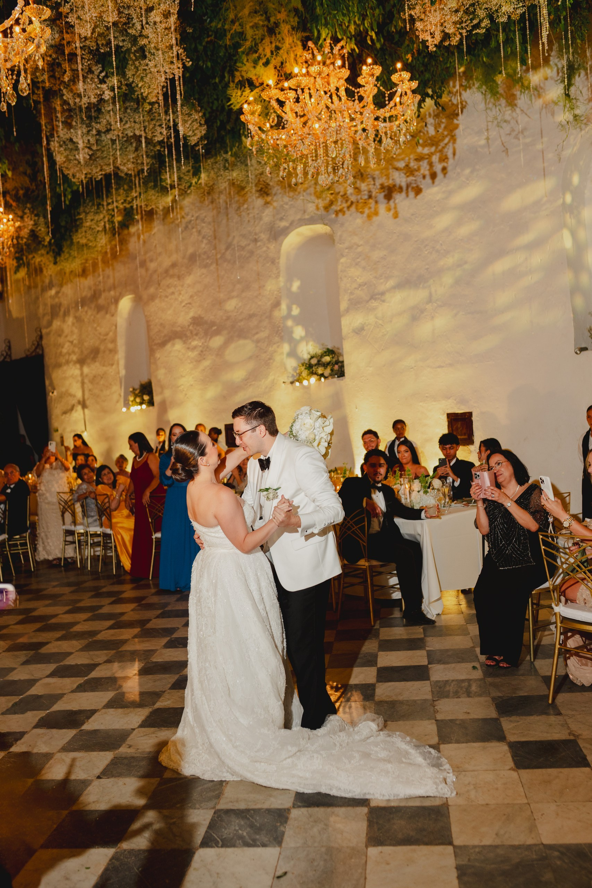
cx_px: 296
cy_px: 444
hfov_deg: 37.9
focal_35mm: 35
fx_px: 863
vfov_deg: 54.4
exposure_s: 1/125
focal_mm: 35
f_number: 3.2
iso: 640
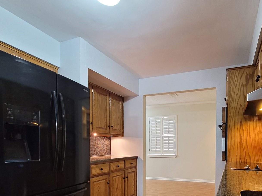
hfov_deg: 74.9
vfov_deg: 57.3
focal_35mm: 22
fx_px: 167
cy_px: 152
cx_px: 166
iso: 400
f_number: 2.2
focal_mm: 2.2
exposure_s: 1/30
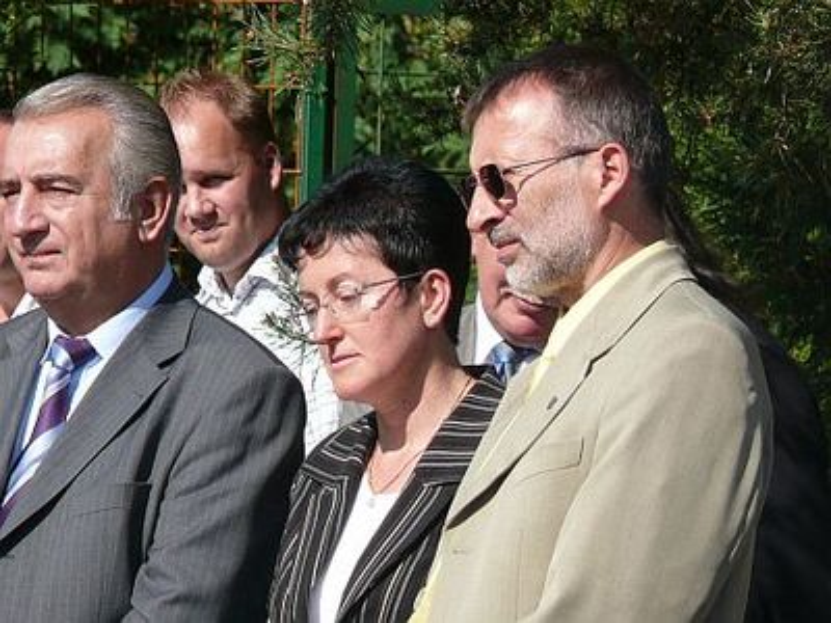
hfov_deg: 4.1
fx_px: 11715
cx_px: 416
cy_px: 312
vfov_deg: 3.0
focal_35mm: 488
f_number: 5.6
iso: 100
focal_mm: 58
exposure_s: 1/500
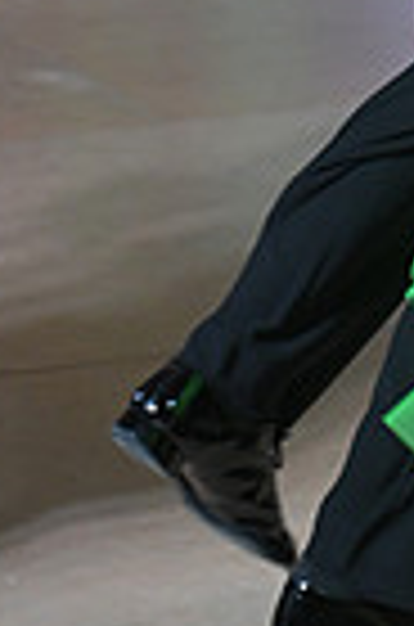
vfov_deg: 6.9
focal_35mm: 293
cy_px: -450
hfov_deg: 4.6
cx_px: 731
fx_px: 5079
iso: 1000
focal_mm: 70
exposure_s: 1/400
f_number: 5
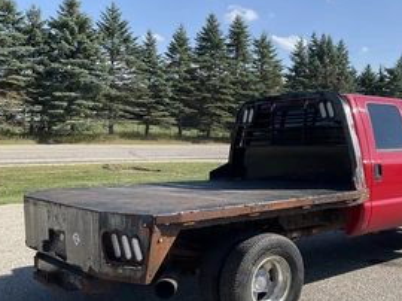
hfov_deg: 43.1
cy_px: 197
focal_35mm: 43
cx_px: 277
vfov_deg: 33.3
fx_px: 499
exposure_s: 1/1168
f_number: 1.8
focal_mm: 3
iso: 25
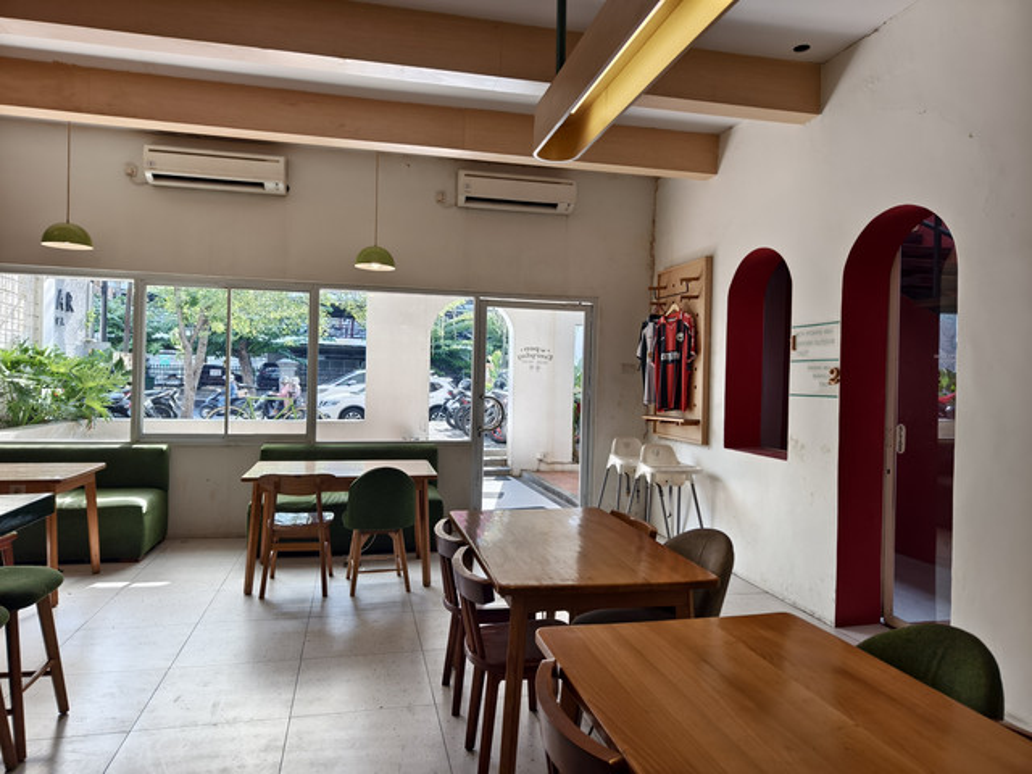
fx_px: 686
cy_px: 387
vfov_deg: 58.9
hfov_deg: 73.9
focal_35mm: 23
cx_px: 516
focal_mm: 8.67
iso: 50
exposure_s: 1/135
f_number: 1.75
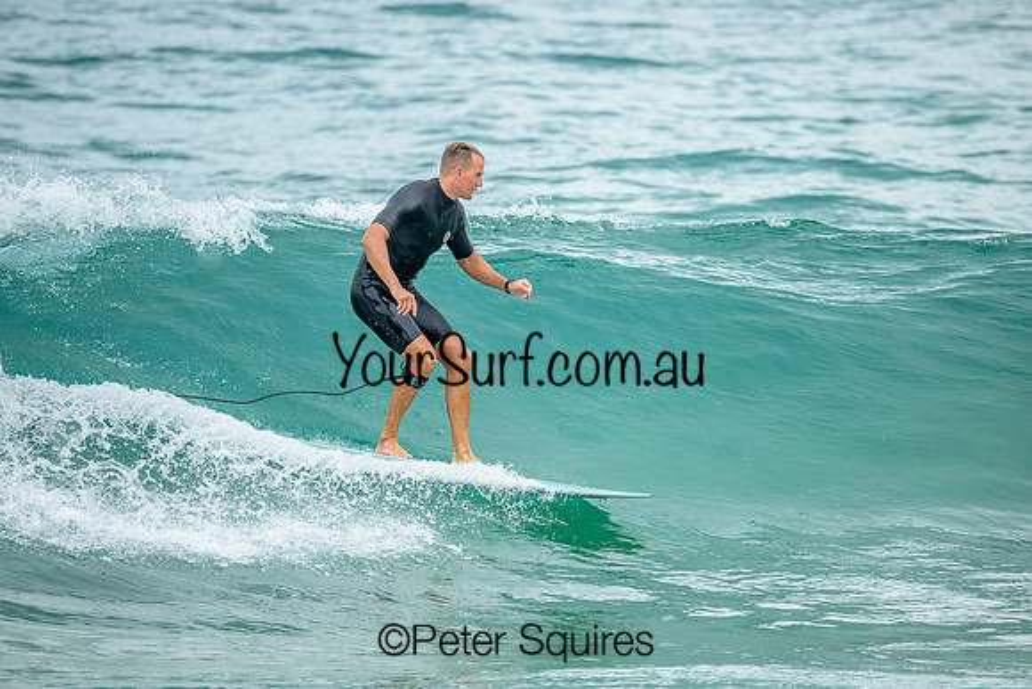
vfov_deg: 1.7
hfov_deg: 2.6
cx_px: 516
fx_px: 22938
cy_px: 344
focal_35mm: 800
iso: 640
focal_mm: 800
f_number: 6.3
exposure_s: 1/2000
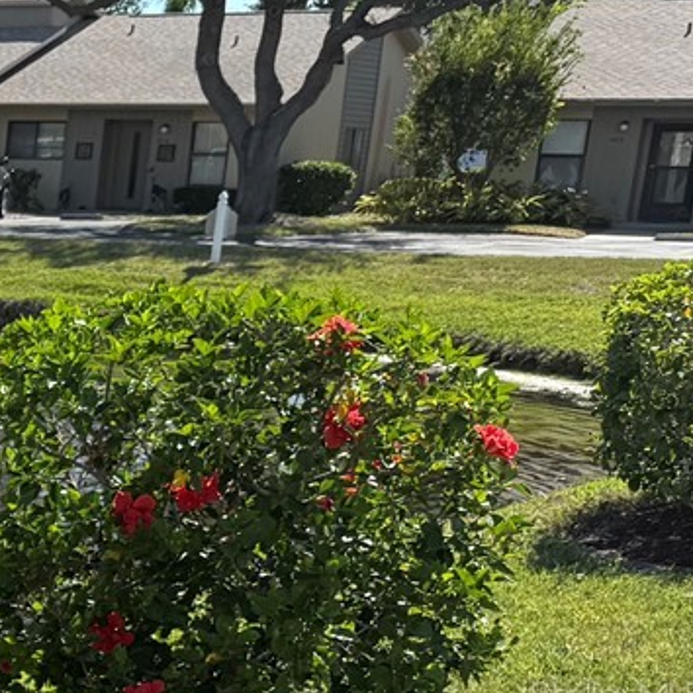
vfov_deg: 17.7
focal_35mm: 96
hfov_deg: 14.0
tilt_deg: -13.9
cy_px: 695
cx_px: -852
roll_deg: -1.1
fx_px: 2174
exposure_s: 1/3145
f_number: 1.78
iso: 80
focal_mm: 6.76
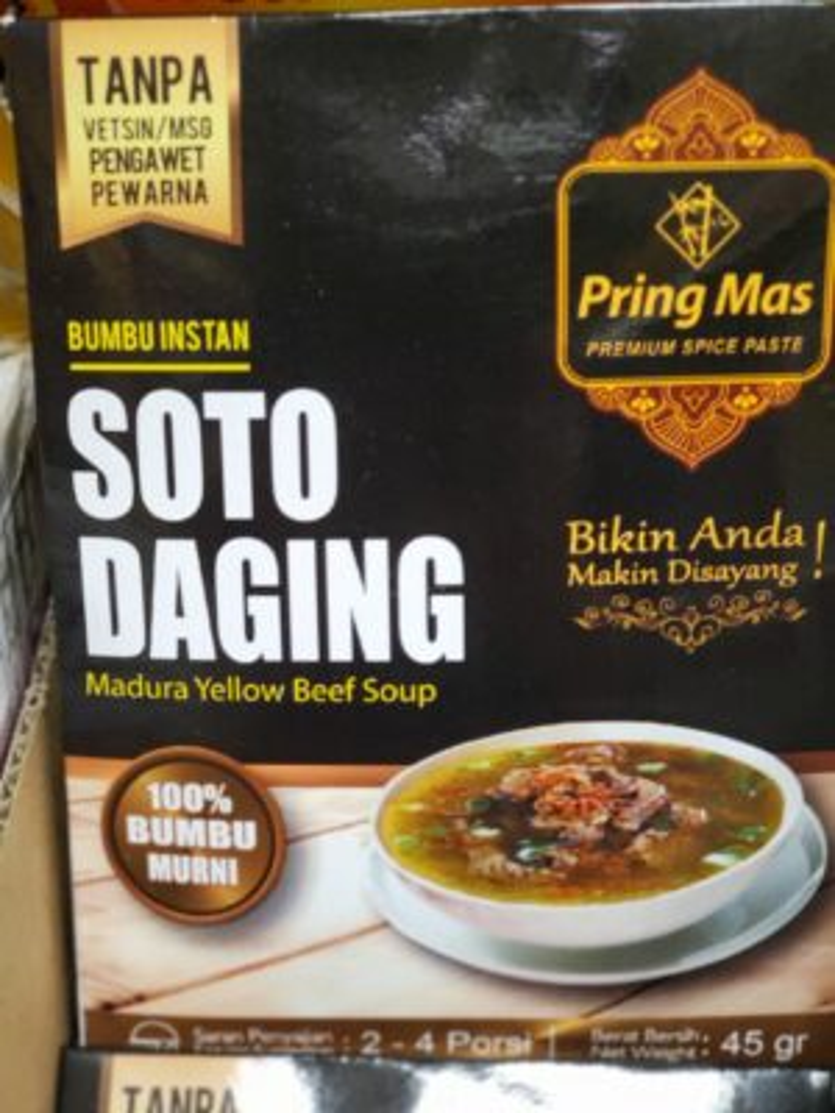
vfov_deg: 36.8
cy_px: 556
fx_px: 1672
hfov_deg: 28.0
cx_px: 418
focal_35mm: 52
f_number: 2.4
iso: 250
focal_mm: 6
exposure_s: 1/30
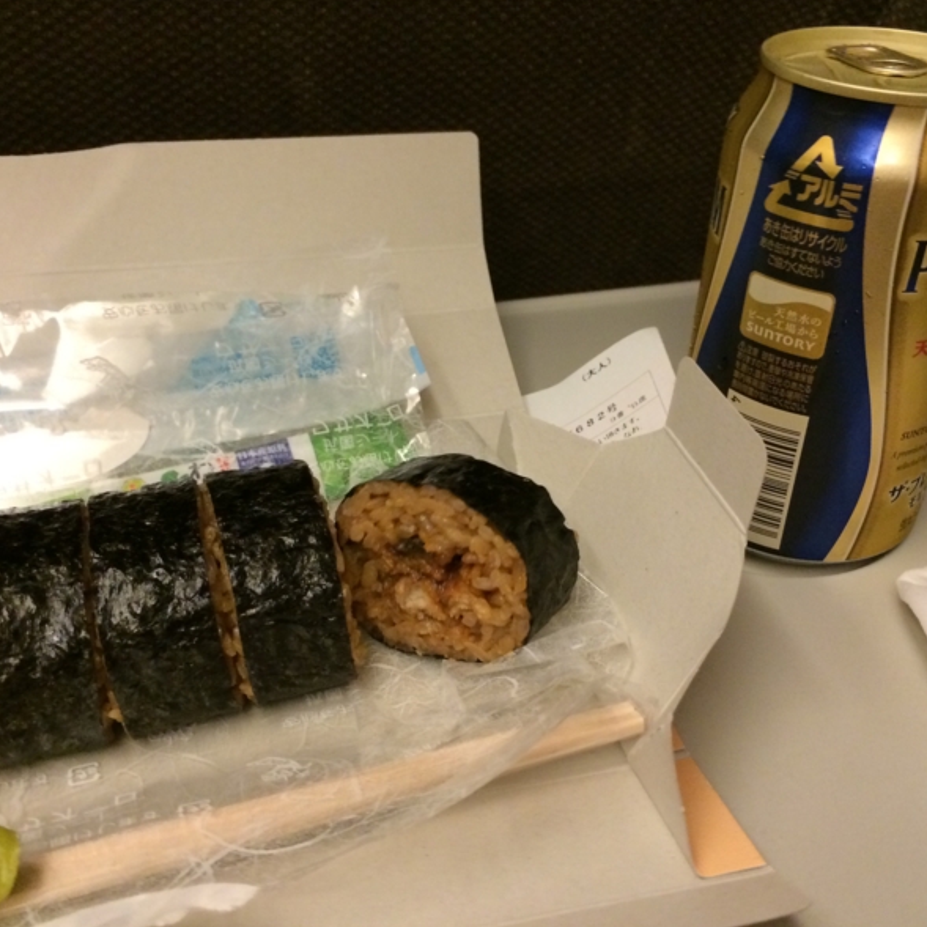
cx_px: 472
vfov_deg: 46.0
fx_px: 1091
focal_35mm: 36
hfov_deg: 46.0
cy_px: 461
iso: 250
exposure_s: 1/30
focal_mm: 4.12
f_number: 2.2
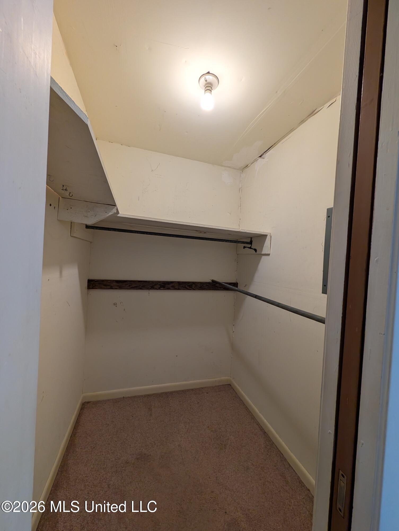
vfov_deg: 110.5
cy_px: 266
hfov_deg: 94.6
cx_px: 200
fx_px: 184
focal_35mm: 12
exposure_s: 1/120
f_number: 1.7
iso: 102
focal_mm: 2.02
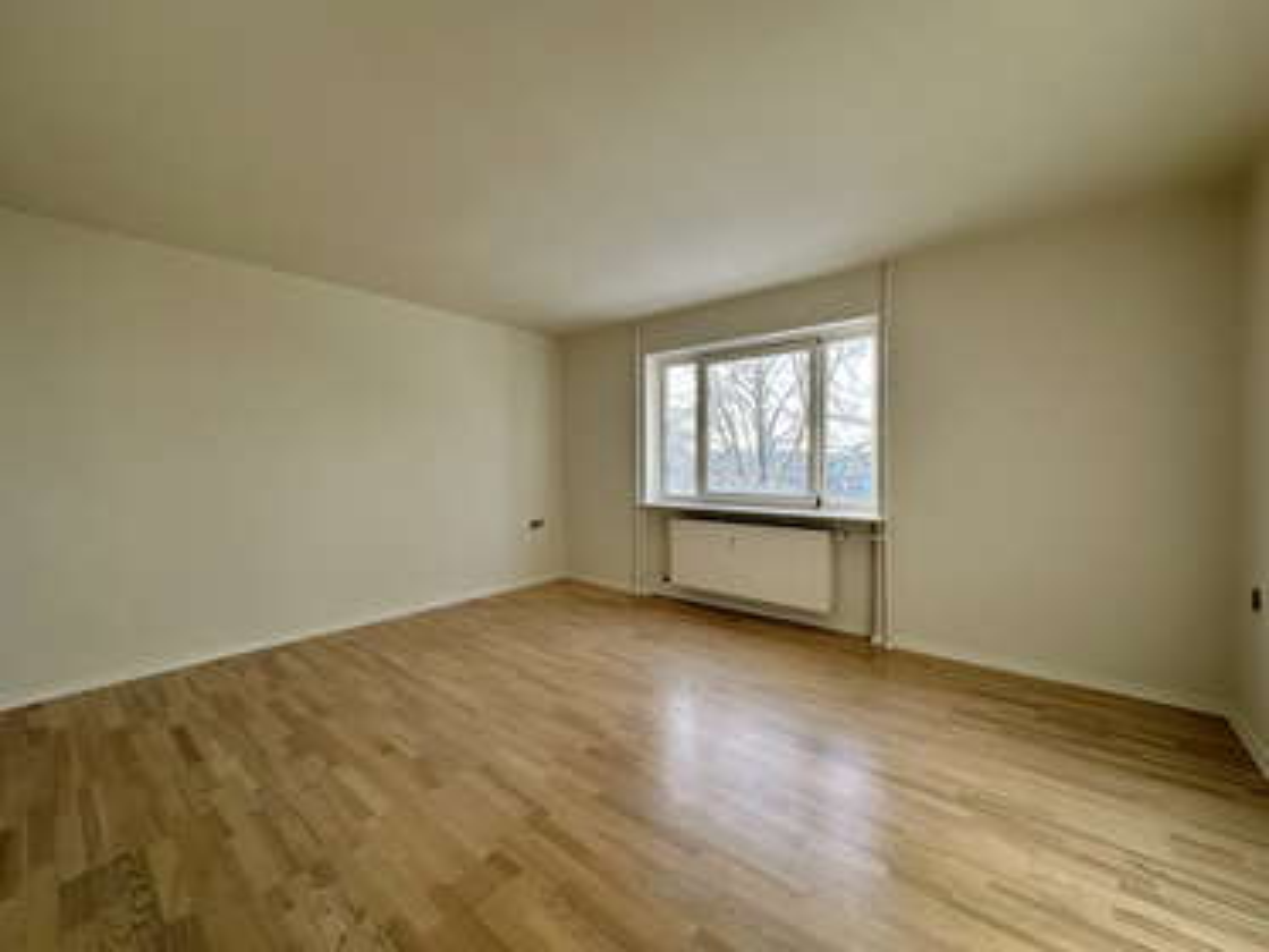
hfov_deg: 102.0
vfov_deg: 85.7
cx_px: 634
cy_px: 476
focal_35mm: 14
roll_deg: +0.6
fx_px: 513
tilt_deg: -0.9
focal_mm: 2.22
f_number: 2.2
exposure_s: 1/223
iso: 40
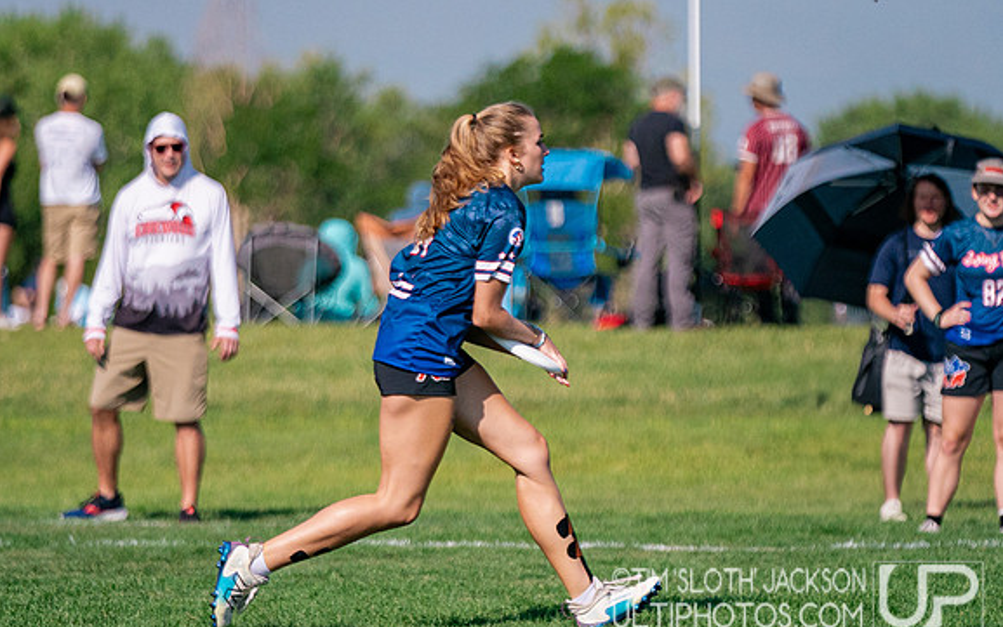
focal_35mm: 365
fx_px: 9980
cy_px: 361
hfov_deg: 5.8
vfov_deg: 3.6
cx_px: 482
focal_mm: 200
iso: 1000
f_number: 2.8
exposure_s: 1/32000
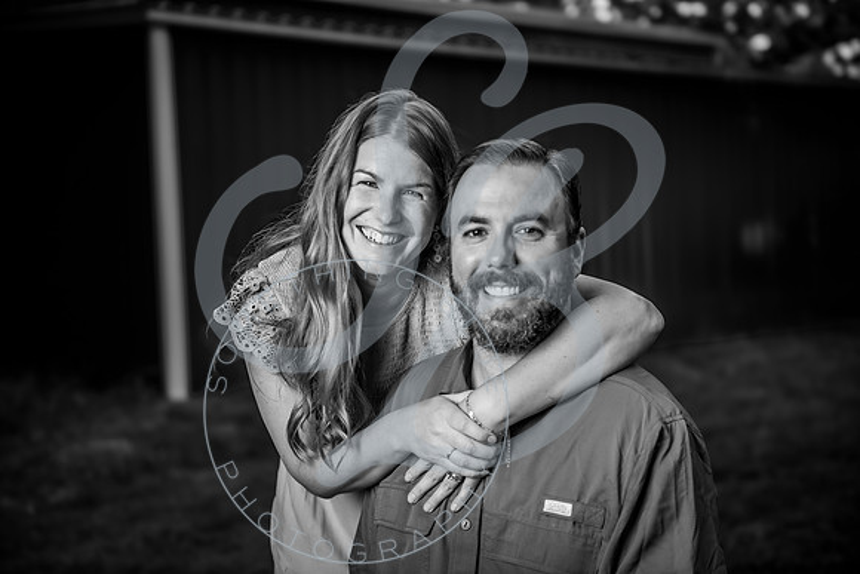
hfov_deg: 36.2
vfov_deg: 24.6
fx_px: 1314
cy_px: 287
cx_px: 430
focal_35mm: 55
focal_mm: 55
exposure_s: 1/200
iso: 100
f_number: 2.8
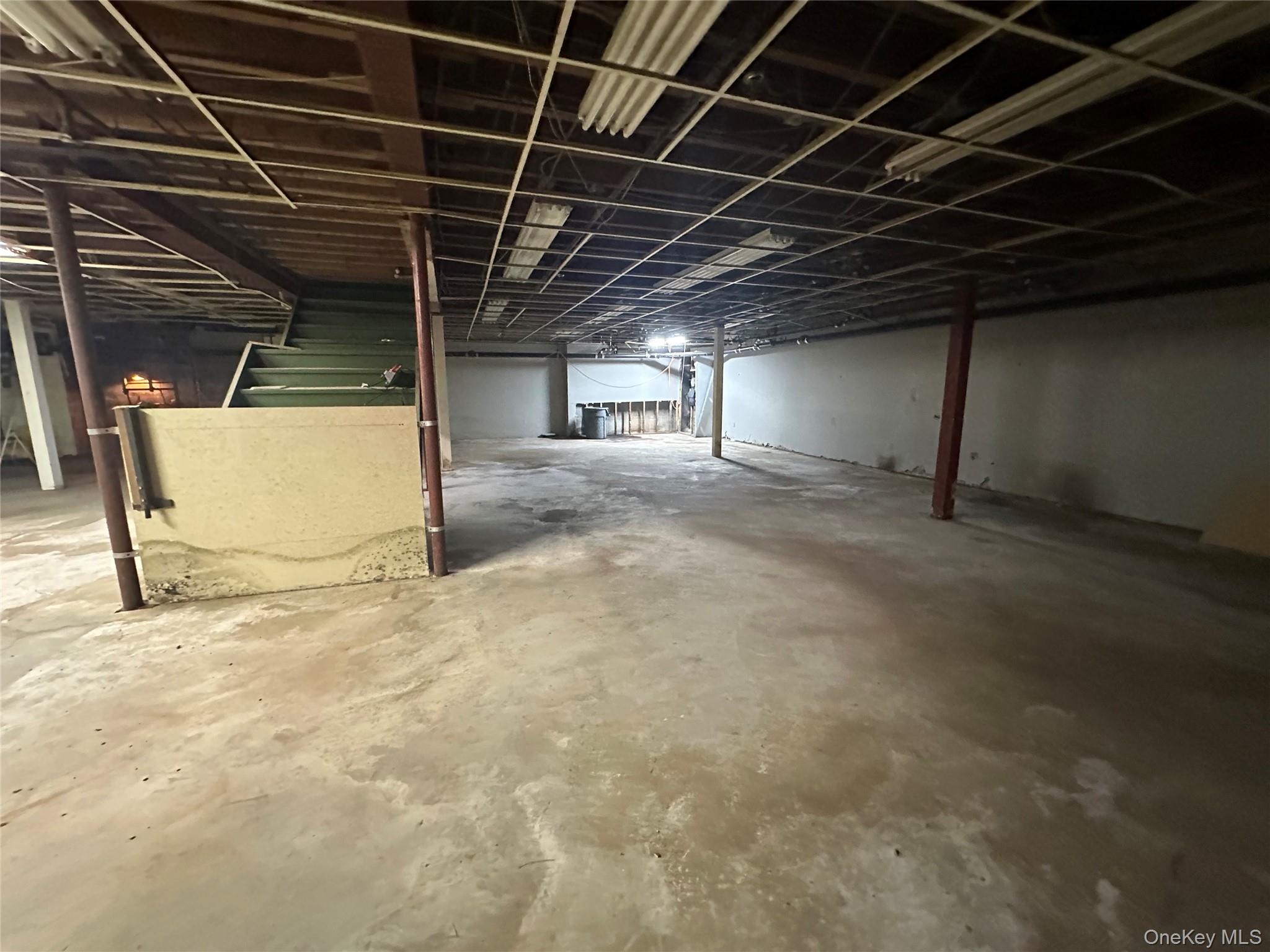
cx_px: 635
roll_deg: +1.9
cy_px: 476
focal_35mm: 14
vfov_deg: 85.7
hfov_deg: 102.1
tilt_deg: -8.6
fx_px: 514
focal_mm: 2.22
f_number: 2.2
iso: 1000
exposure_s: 1/60
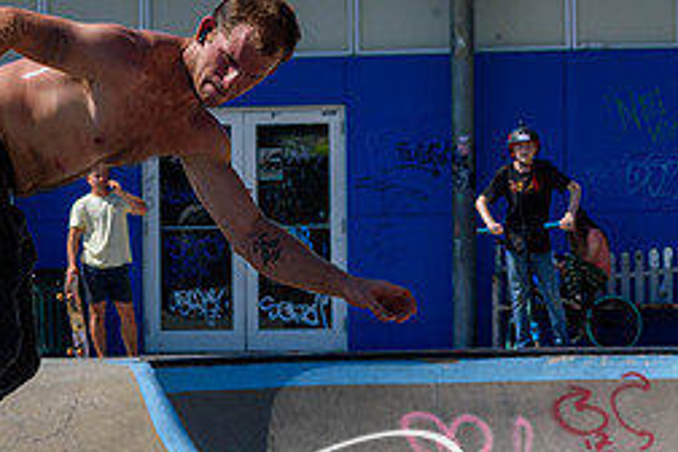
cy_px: 327
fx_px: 4557
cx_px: 89
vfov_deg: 5.7
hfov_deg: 8.5
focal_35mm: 242
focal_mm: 70
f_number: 8
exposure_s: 1/1000
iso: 200
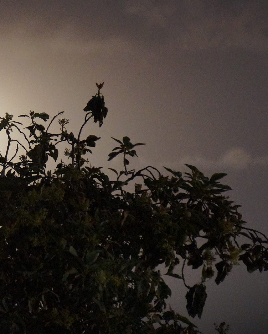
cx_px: 31
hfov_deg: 2.4
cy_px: 204
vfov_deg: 3.0
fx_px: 6385
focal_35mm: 644
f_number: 6.3
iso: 3200
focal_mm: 210
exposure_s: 1/2
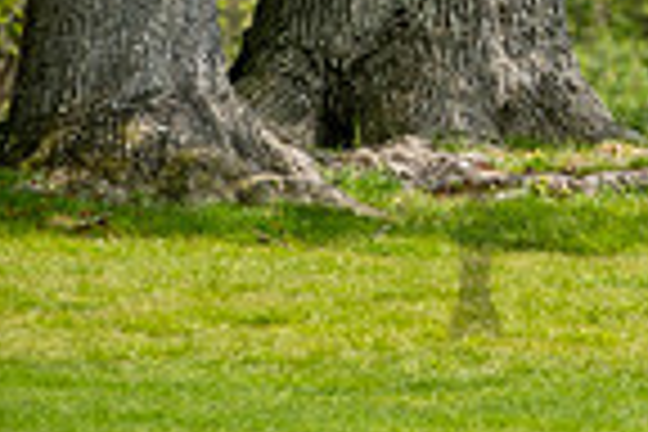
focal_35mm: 1075
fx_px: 19348
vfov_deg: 1.3
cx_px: 924
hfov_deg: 1.9
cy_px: 10
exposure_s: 1/500
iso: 100
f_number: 3.5
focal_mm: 185
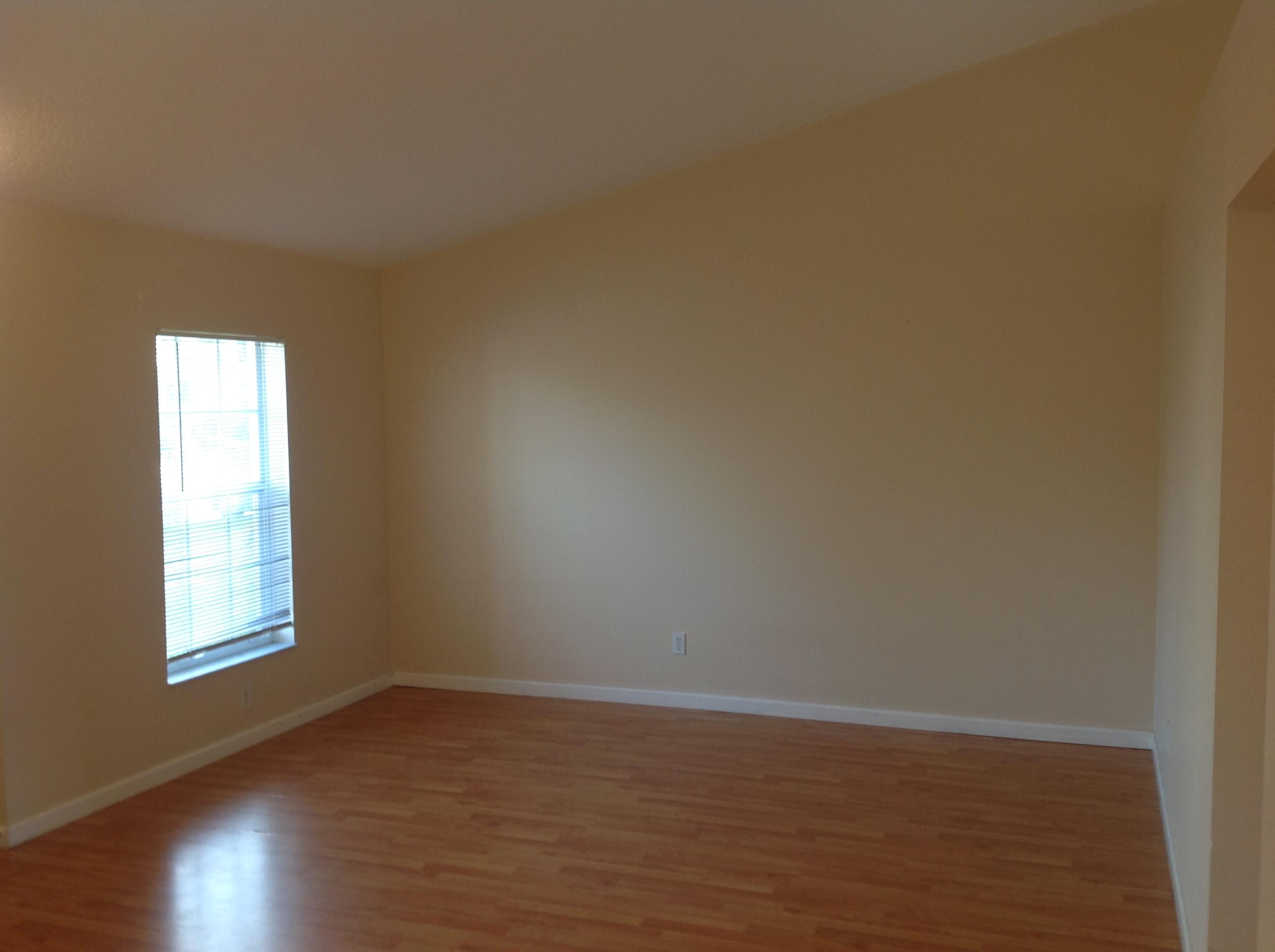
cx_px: 638
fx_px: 1287
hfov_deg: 52.7
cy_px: 476
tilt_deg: -5.4
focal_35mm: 35
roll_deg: +1.3
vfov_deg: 40.6
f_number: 2.4
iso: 50
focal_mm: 4.28
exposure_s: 1/24
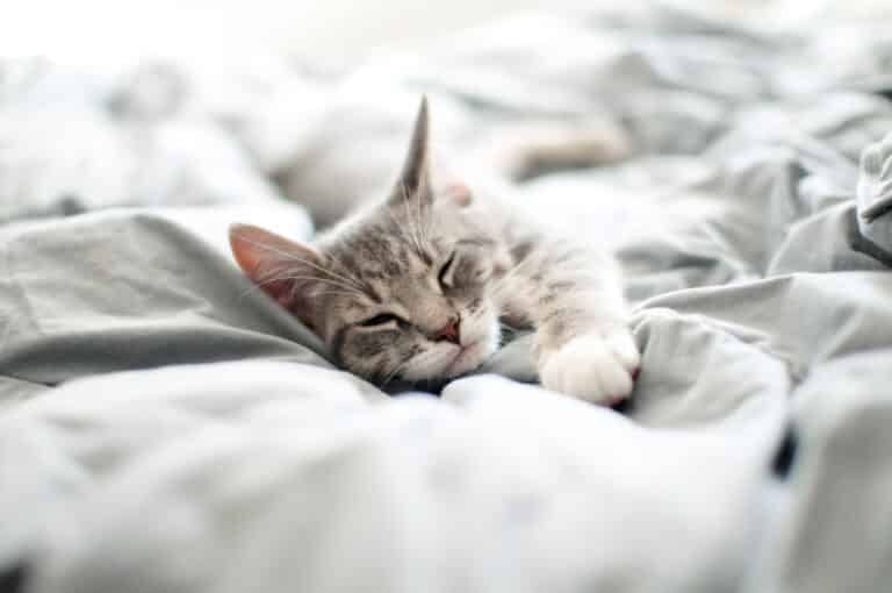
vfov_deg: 29.8
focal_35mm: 45
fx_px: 1114
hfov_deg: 43.7
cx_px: 446
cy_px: 296
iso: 2000
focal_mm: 30
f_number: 1.8
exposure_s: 1/250
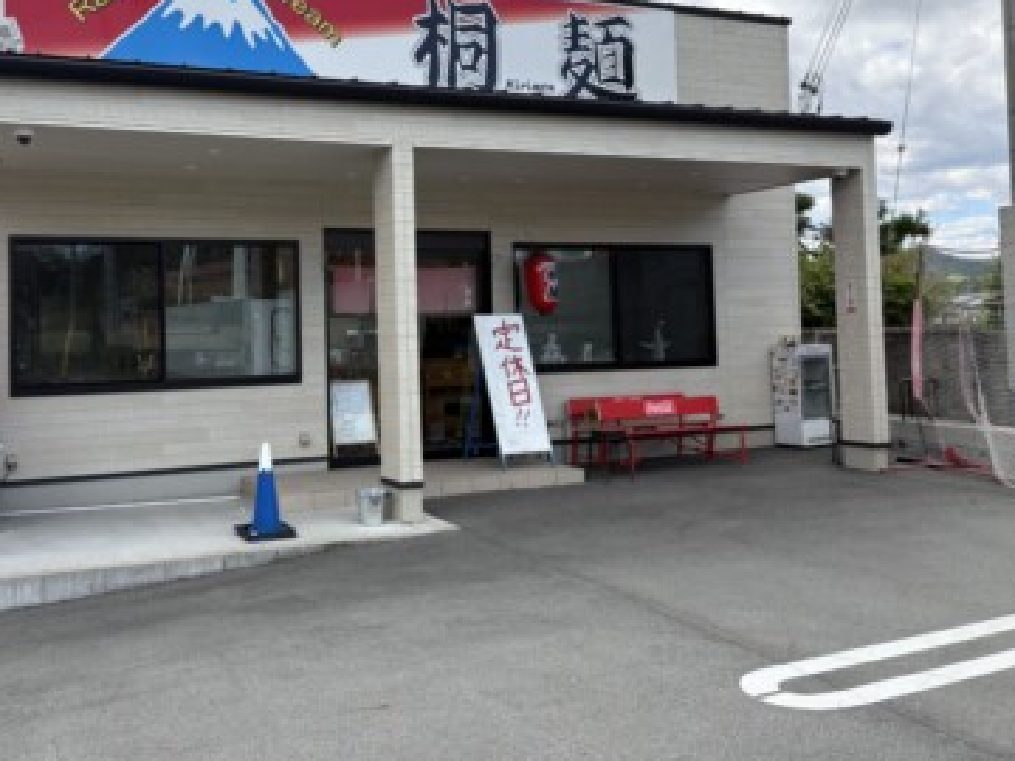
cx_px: 365
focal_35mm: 35
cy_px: 302
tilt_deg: +3.5
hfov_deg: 51.9
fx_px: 1026
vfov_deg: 40.5
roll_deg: +0.9
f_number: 1.6
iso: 64
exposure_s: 1/1287
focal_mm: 5.96
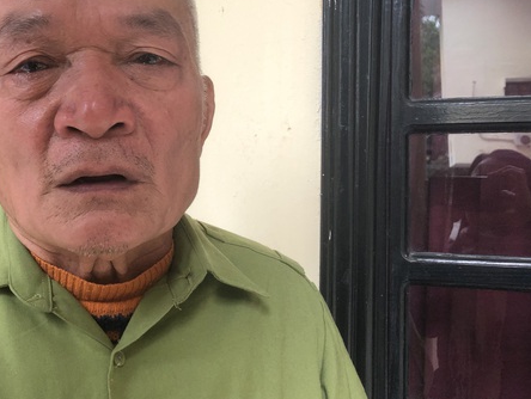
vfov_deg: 31.6
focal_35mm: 46
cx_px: 102
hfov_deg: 39.5
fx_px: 706
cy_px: 209
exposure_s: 1/30
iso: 25
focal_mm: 3.99
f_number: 1.8
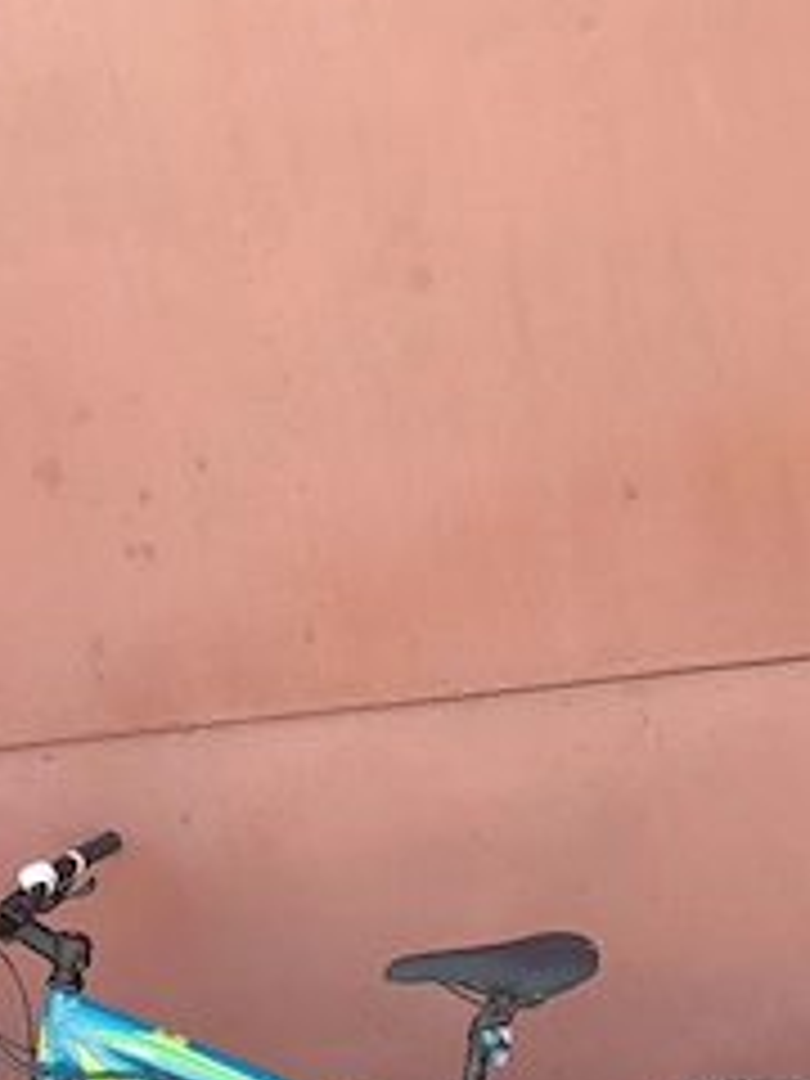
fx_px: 1404
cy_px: 788
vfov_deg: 41.1
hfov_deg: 32.2
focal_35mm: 45
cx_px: 418
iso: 170
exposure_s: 1/120
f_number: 1.9
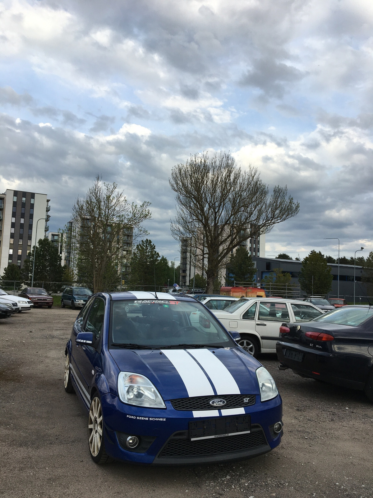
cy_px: 249
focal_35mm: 29
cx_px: 186
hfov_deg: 48.2
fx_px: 417
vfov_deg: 61.7
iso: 25
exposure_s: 1/810
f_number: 2.2
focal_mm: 4.15
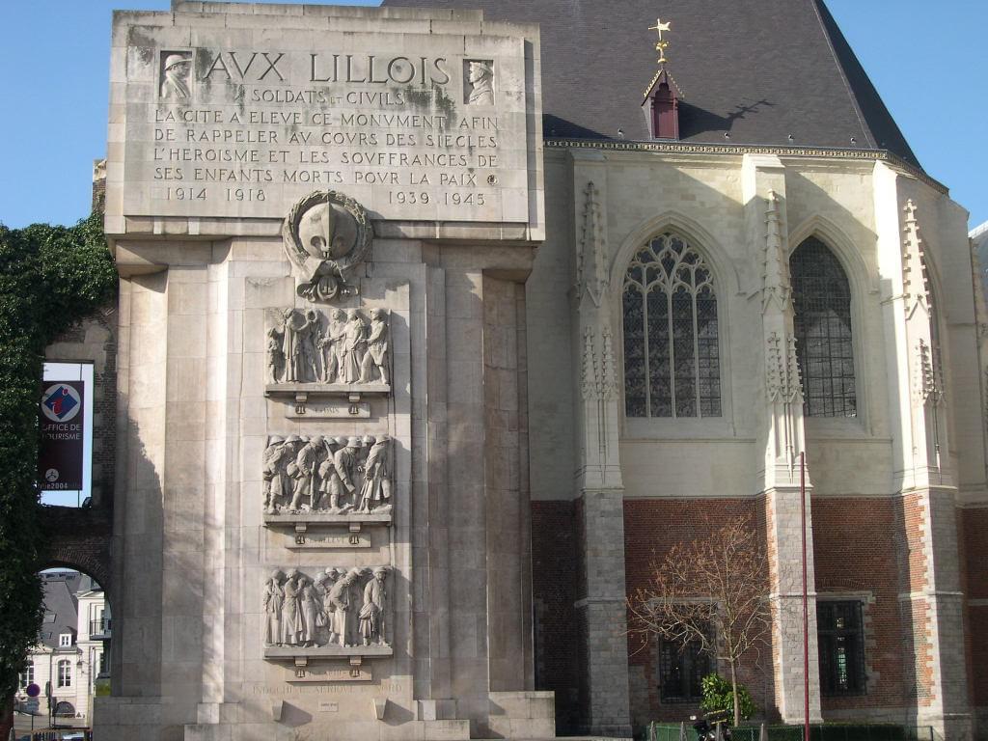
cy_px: 370
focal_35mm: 57
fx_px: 1627
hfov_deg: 33.8
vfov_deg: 25.7
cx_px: 494
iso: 100
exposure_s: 1/99.3
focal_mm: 12.2
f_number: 9.2
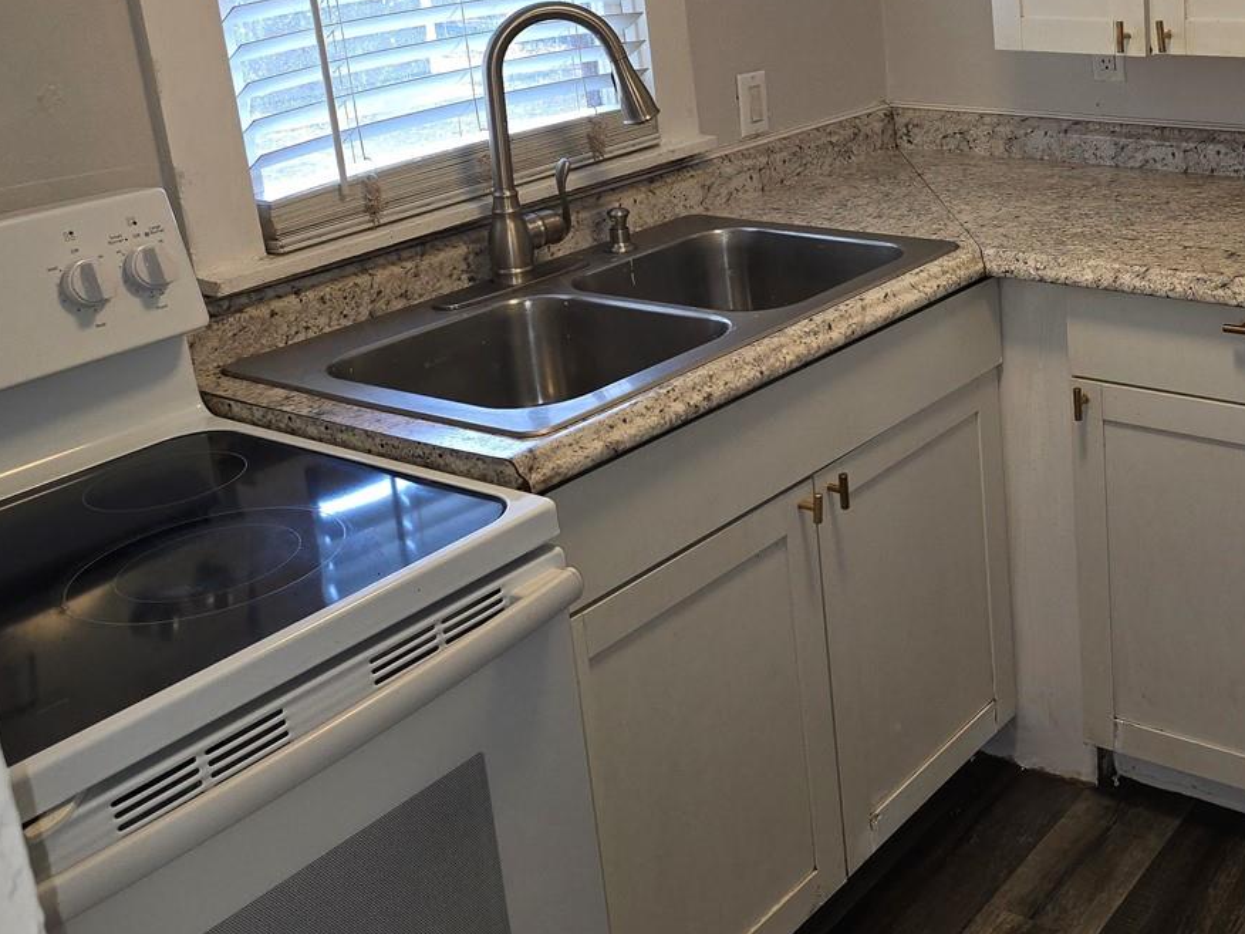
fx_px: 1511
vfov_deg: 33.7
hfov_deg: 41.8
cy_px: 243
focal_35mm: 42
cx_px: 1083
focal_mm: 6.3
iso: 100
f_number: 1.7
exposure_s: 1/60
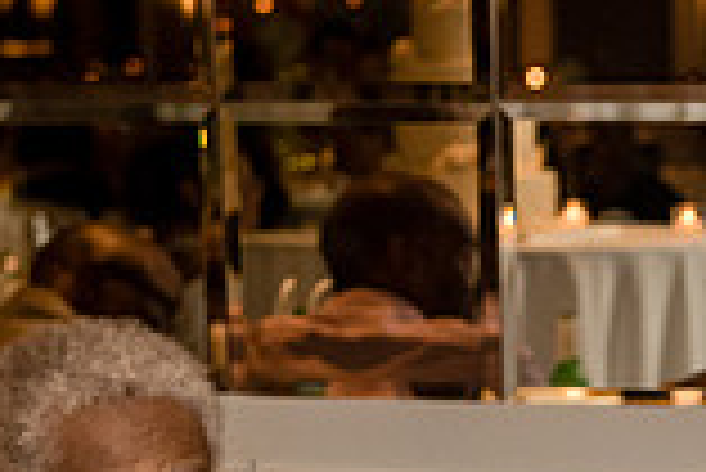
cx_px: 827
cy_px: 753
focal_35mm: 188
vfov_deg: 7.2
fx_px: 3690
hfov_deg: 10.8
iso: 1600
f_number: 3.5
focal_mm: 50
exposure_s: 1/200
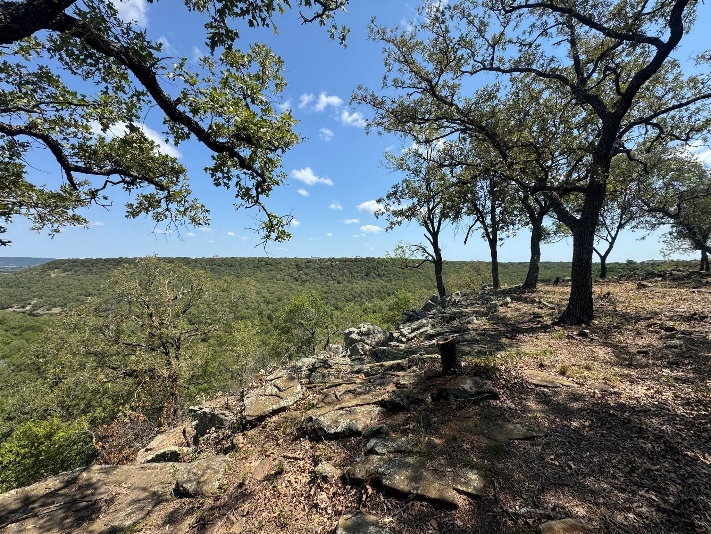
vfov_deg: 85.7
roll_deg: -0.6
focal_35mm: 14
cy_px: 267
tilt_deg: -1.1
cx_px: 356
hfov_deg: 102.1
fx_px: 288
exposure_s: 1/1748
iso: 50
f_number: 2.2
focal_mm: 2.22
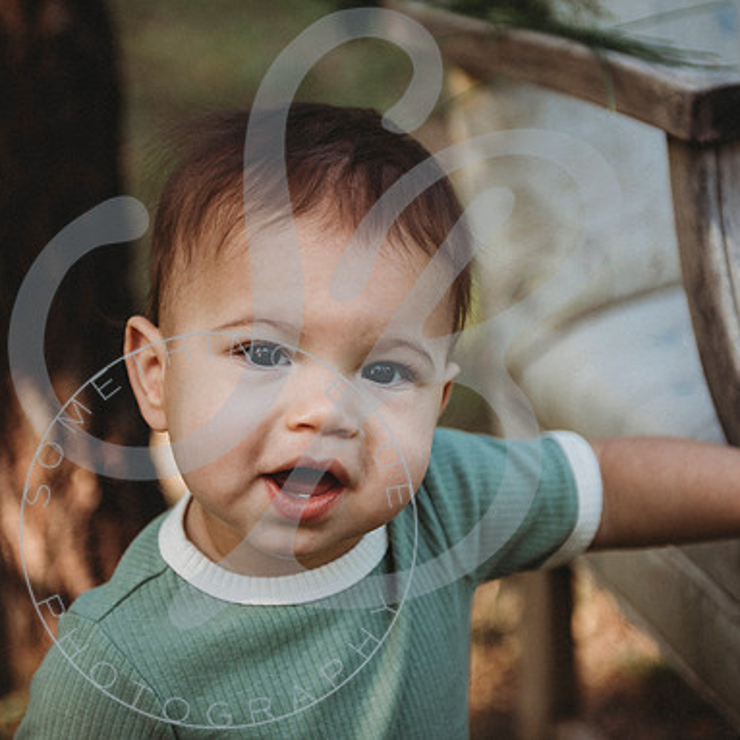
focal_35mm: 90
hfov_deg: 19.3
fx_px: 2177
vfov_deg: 19.3
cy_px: 368
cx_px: 315
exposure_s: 1/250
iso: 100
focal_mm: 70
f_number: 2.8
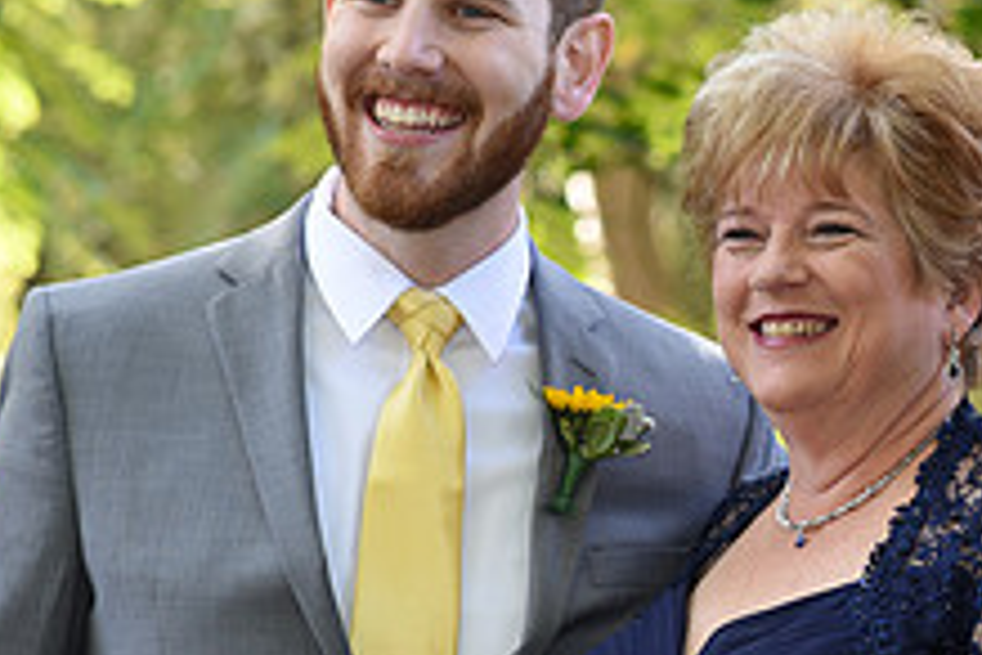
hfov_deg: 9.1
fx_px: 6137
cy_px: 303
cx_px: 1018
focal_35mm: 225
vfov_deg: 6.1
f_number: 4.5
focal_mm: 85
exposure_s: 1/200
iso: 500
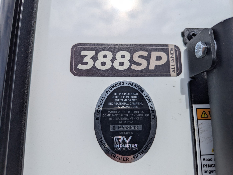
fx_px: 162
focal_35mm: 24
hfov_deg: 71.5
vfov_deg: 56.9
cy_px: 88
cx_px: 116
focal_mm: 6.81
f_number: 1.85
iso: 50
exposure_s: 1/3145
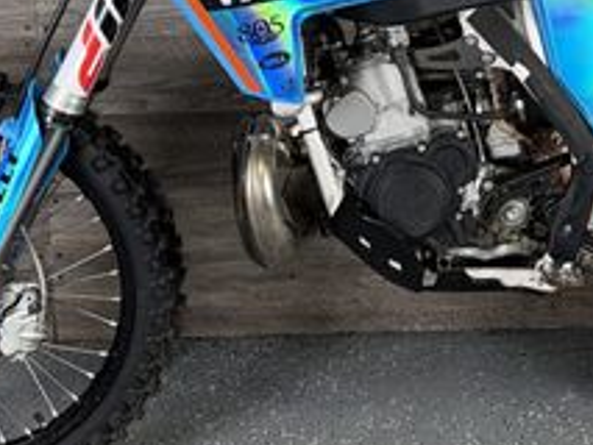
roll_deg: +0.7
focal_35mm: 72
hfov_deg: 26.6
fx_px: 1234
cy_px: -92
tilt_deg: -8.1
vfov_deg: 19.3
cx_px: 459
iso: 64
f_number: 1.78
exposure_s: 1/30
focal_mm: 6.76
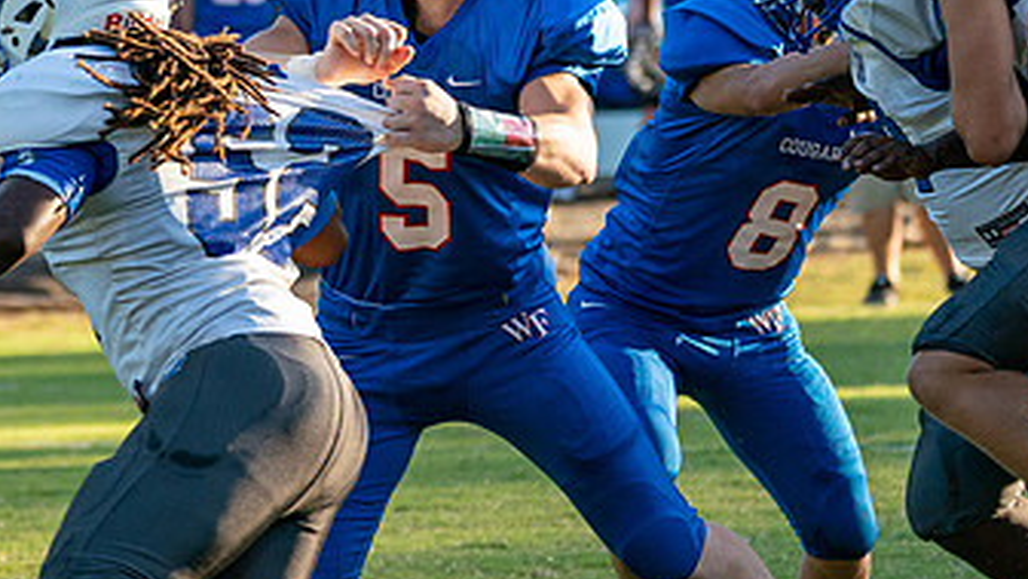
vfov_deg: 2.2
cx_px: -87
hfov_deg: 3.9
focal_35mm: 549
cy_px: 175
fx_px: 14965
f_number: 5.6
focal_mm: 185
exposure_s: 1/1000
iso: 800
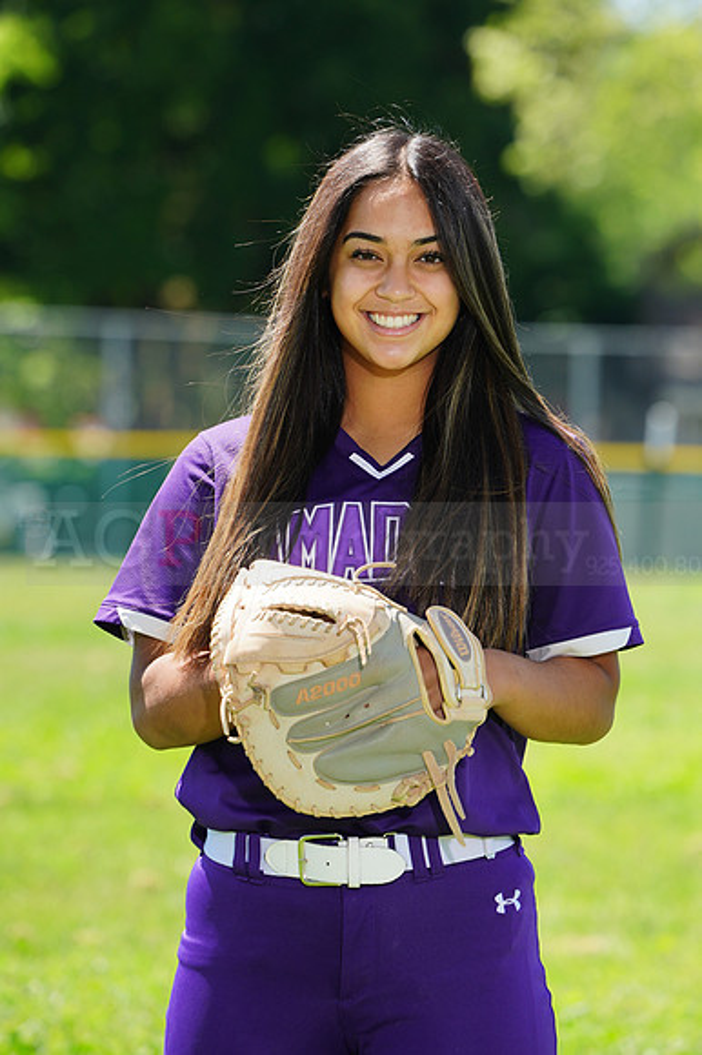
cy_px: 528
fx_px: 8785
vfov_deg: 6.9
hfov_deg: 4.6
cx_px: 351
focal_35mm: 300
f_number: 9
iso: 200
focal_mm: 300
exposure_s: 1/200
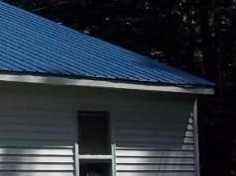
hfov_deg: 11.5
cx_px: -238
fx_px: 1056
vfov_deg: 9.5
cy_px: 25
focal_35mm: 155
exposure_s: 1/320
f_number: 8
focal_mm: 6.5
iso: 80
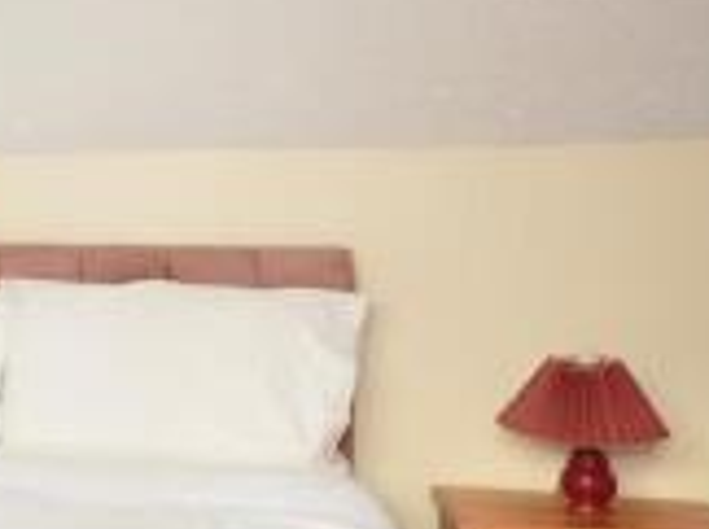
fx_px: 1432
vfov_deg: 20.9
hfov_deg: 24.0
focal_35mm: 70
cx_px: -241
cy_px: 219
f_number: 10
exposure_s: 1/4
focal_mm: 12
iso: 200
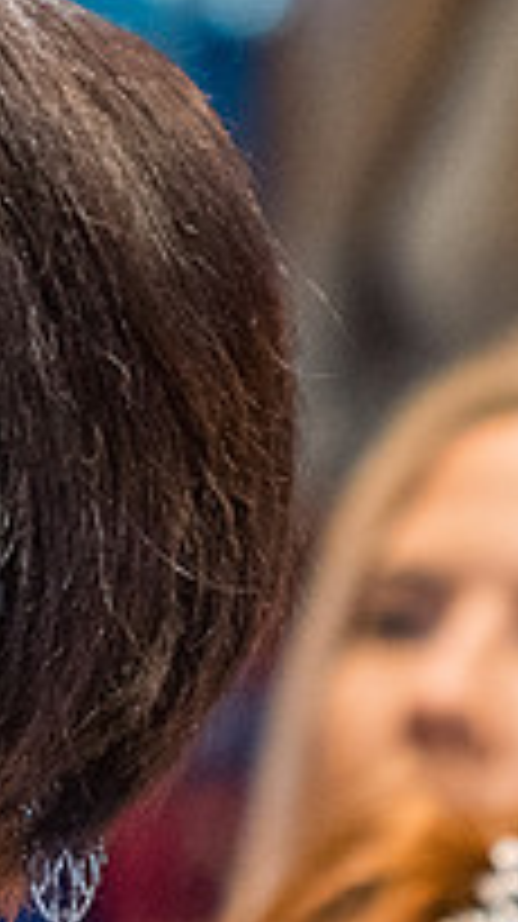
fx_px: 13580
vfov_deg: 3.9
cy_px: 333
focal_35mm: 555
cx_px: -68
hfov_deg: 2.2
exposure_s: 1/125
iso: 1600
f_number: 2.8
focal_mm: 100
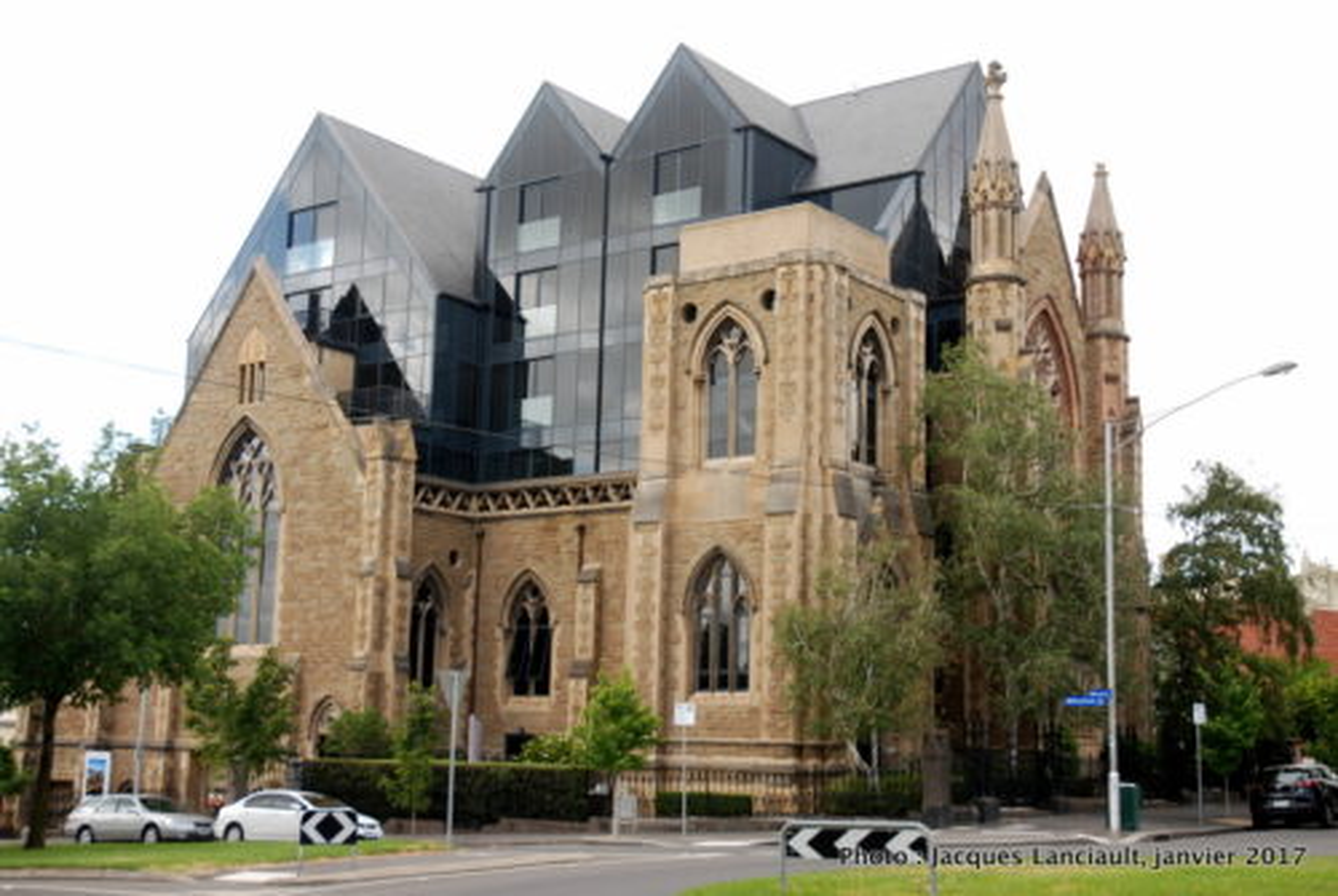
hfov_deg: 44.9
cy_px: 448
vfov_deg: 30.9
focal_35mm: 44
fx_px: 1619
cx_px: 669
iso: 100
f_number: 5
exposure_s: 1/100
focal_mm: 29
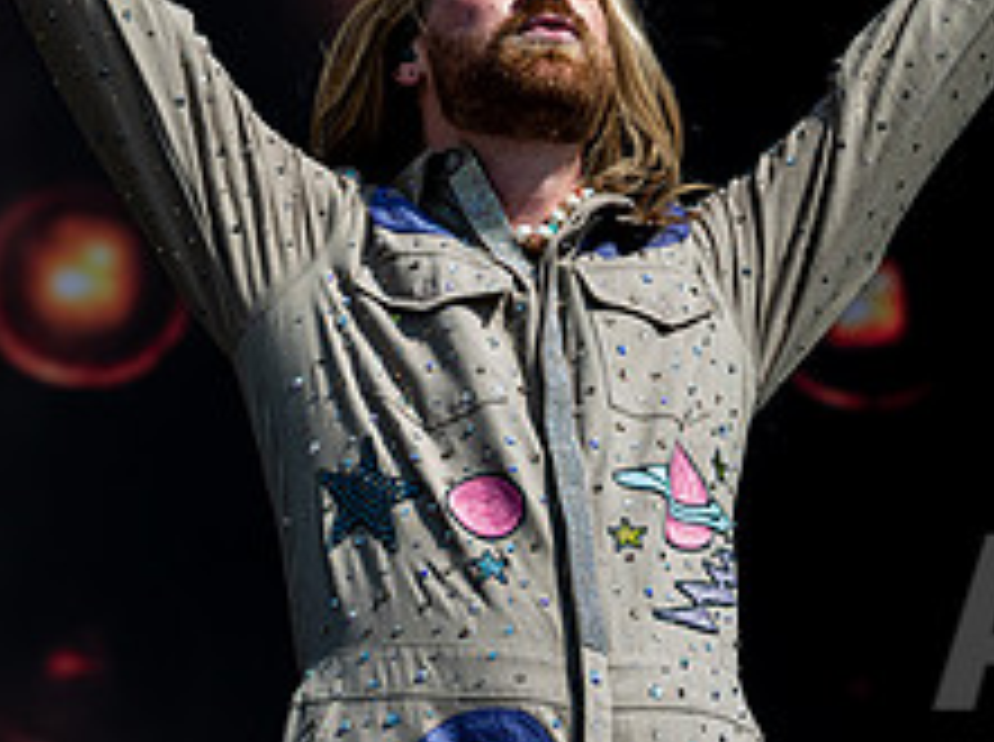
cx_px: 328
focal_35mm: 258
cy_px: 137
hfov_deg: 7.7
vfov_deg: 5.7
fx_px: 7396
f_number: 4.5
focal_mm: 102
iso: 200
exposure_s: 1/640
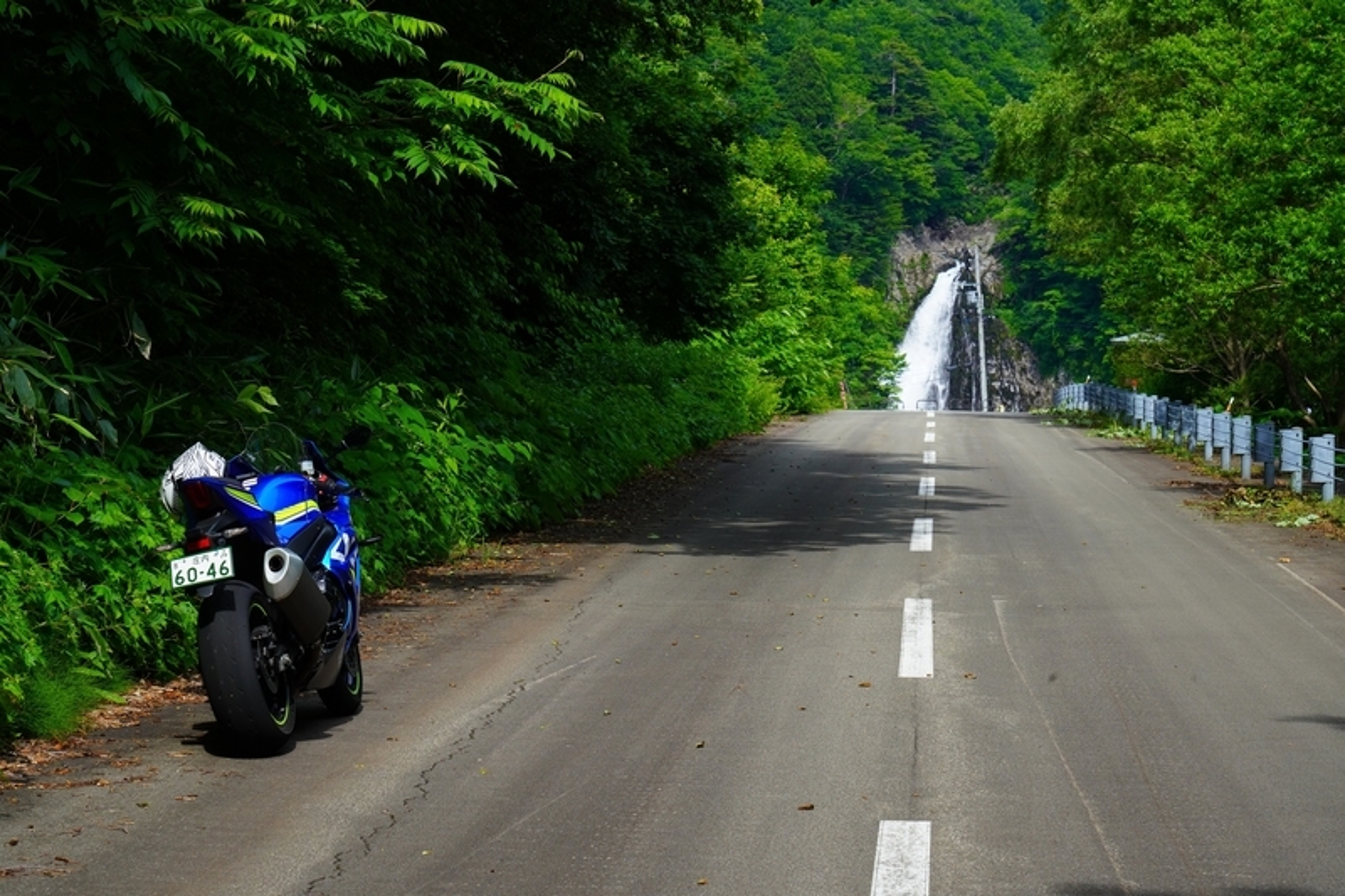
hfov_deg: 21.7
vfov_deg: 14.5
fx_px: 3511
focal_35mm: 94
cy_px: 448
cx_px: 672
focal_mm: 94
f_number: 16
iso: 640
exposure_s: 1/250
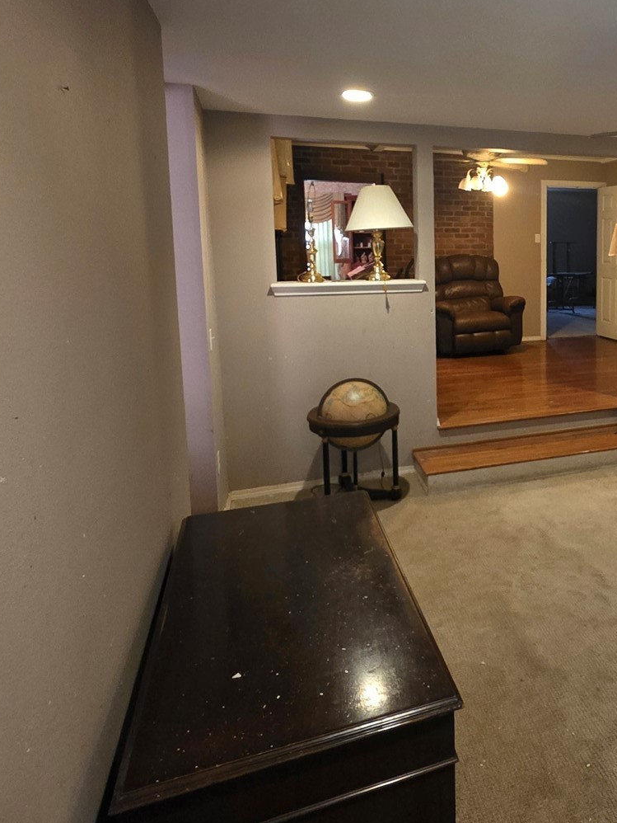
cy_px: 313
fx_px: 594
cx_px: 528
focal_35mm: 25
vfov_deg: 68.4
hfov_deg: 50.2
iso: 1000
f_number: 1.9
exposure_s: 1/40
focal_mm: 2.2
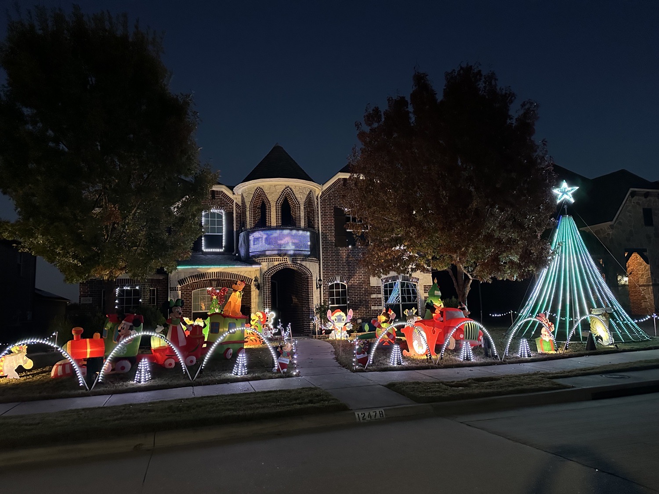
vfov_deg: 56.8
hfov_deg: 71.6
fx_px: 457
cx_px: 330
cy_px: 247
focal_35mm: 24
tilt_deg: +6.5
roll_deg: +2.3
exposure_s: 1/40
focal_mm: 6.86
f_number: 1.78
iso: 1000
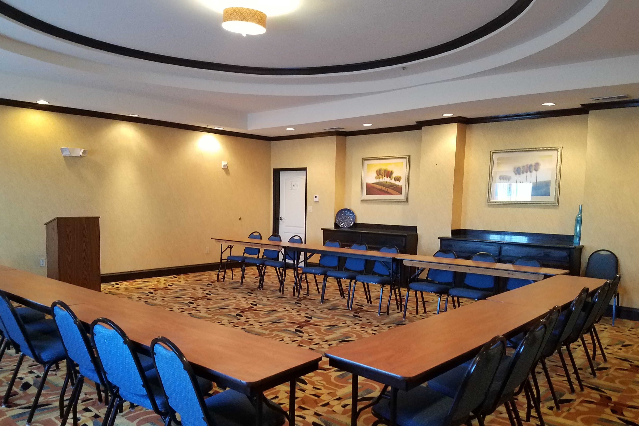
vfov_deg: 46.4
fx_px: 497
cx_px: 321
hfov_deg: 65.5
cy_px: 227
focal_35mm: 28
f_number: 1.7
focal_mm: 4.2
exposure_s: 1/24
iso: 200
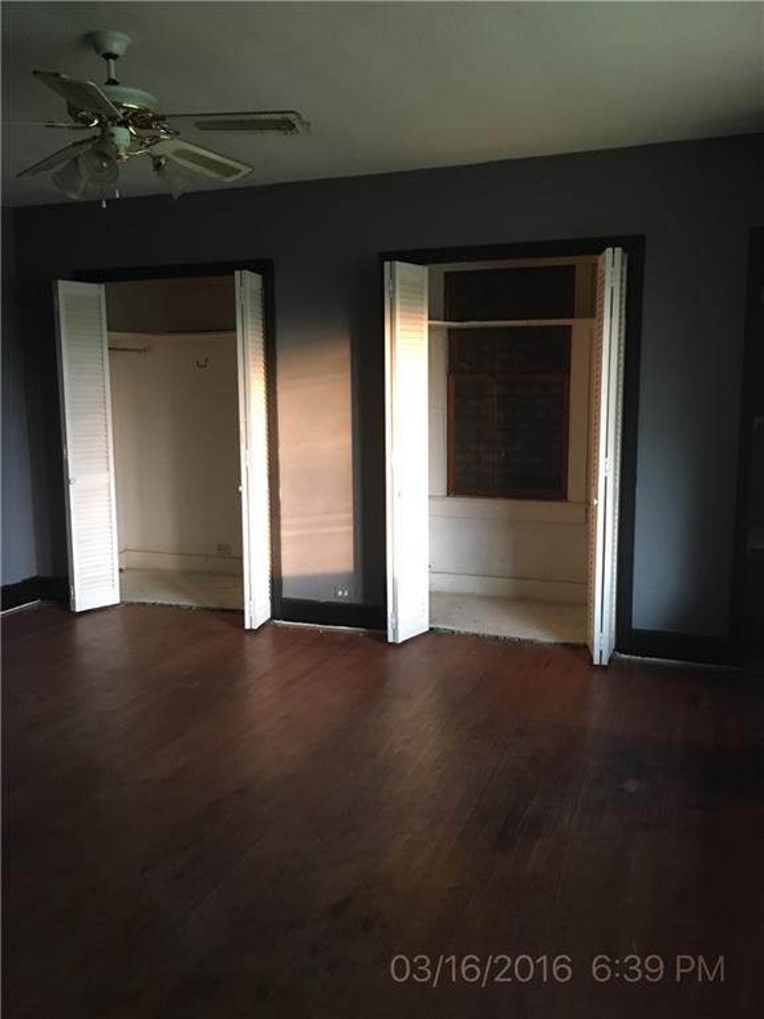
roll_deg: +0.3
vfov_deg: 61.7
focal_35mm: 29
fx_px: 853
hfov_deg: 48.2
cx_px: 382
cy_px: 510
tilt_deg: -9.5
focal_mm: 4.15
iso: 200
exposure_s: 1/20
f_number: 2.2
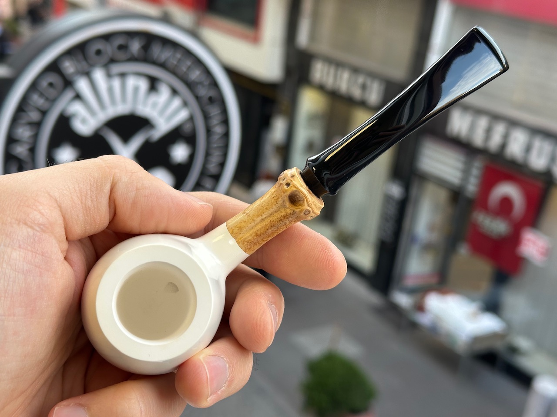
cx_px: 278
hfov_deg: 39.7
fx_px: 772
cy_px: 208
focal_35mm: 48
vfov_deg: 30.3
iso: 64
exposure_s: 1/162
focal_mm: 6.86
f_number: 1.78
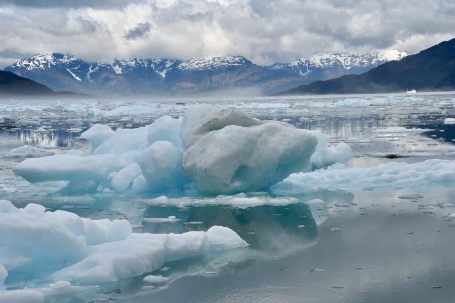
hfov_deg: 23.9
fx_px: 1074
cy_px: 152
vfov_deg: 16.1
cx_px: 228
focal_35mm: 85
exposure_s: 1/640
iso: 200
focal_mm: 85
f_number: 9
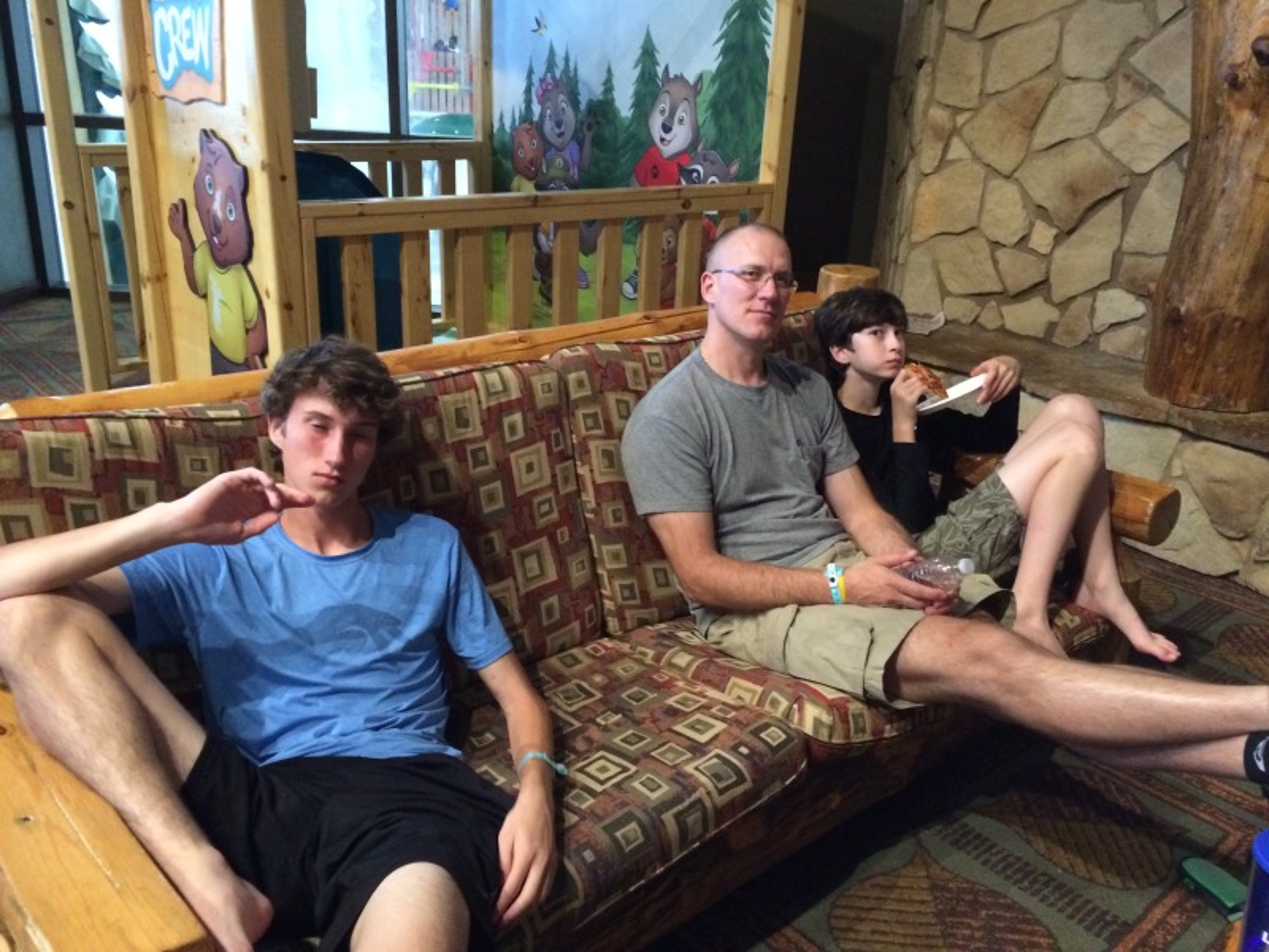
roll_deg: -2.9
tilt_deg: -20.5
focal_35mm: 29
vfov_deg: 48.2
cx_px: 634
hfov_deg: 61.7
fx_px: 1063
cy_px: 476
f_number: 2.2
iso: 400
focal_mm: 4.15
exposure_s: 1/15
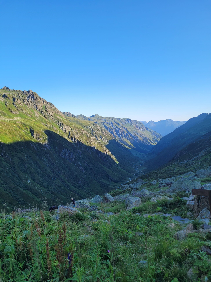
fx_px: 211
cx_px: 106
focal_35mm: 26
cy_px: 141
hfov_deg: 53.1
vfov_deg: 67.3
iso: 40
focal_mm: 5.4
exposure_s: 1/944
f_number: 1.8
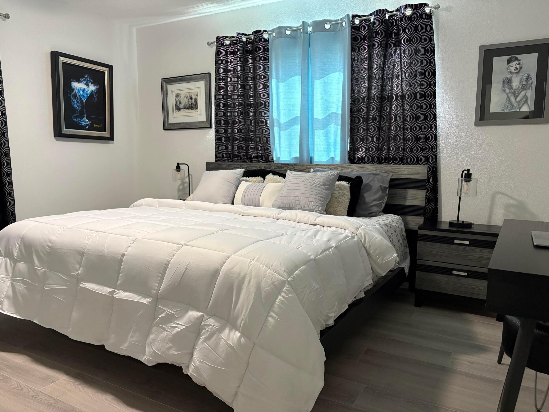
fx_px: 412
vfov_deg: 53.1
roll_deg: -0.4
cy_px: 206
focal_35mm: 26
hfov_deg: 67.3
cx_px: 274
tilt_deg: -6.9
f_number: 1.6
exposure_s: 1/60
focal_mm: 5.96
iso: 320
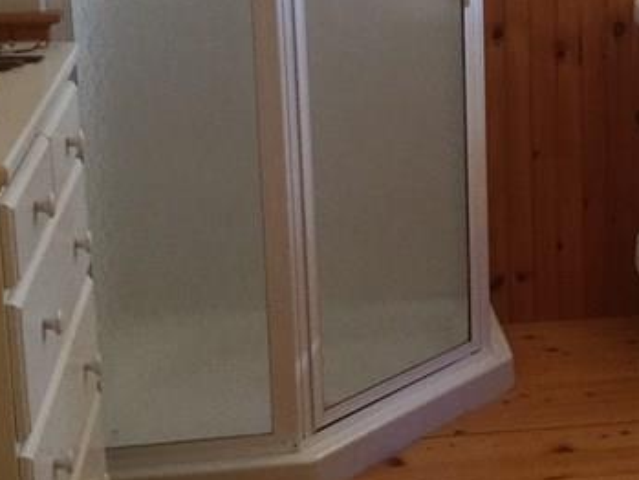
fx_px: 1680
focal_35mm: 91
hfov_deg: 21.1
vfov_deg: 16.2
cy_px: 110
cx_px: 558
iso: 50
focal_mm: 3.3
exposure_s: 1/30
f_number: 2.4
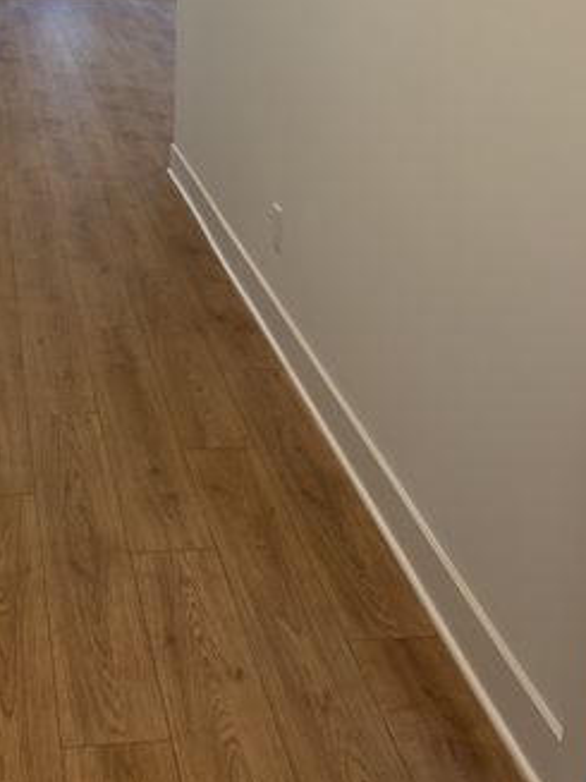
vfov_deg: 34.4
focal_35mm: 53
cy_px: 99
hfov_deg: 26.8
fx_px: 1197
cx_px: 96
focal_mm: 5.96
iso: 80
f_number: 1.6
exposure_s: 1/120
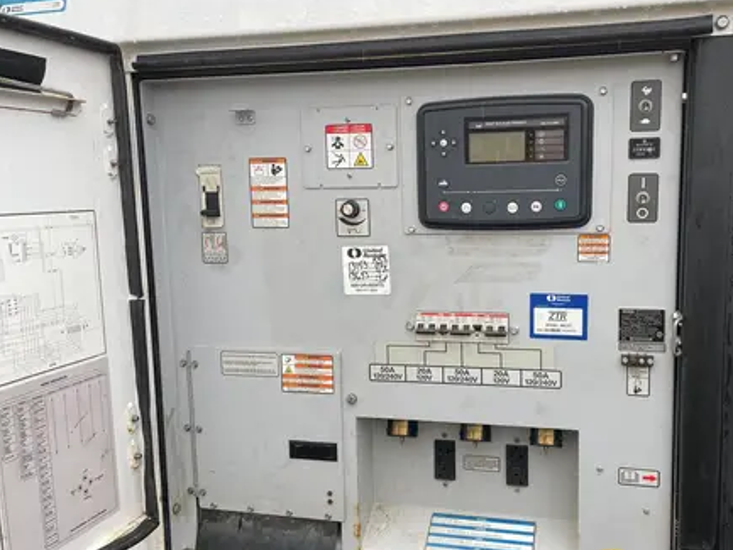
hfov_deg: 55.0
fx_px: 699
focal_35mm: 33
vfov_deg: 42.9
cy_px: 290
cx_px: 437
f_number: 1.6
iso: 32
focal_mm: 4.2
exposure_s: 1/121
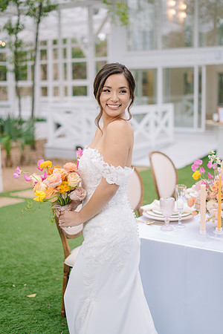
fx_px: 465
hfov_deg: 27.0
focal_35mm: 50
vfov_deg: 39.6
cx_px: 112
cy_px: 167
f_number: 2
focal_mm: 50
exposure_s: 1/160
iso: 64
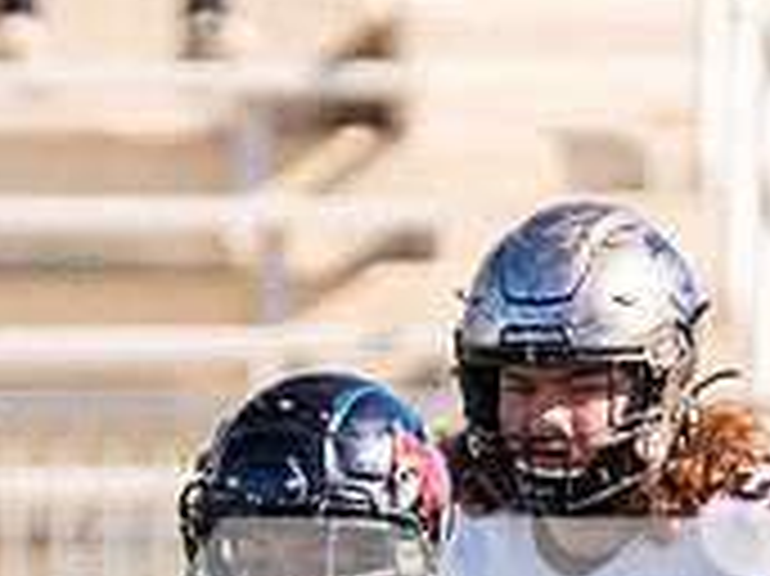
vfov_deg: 1.0
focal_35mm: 1507
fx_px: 33498
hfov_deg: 1.3
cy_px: 794
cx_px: -189
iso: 400
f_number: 2.8
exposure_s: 1/3200
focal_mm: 200
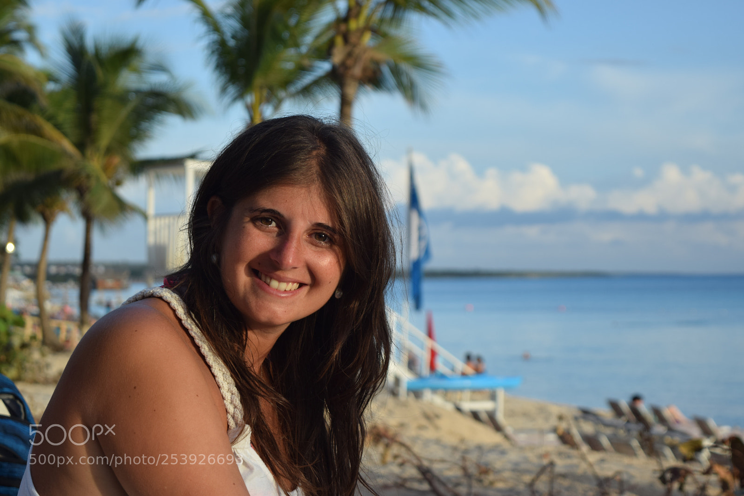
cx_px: 372
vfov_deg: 16.5
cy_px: 248
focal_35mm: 82
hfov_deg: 24.6
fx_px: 1705
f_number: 5.6
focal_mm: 55
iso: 100
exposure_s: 1/125
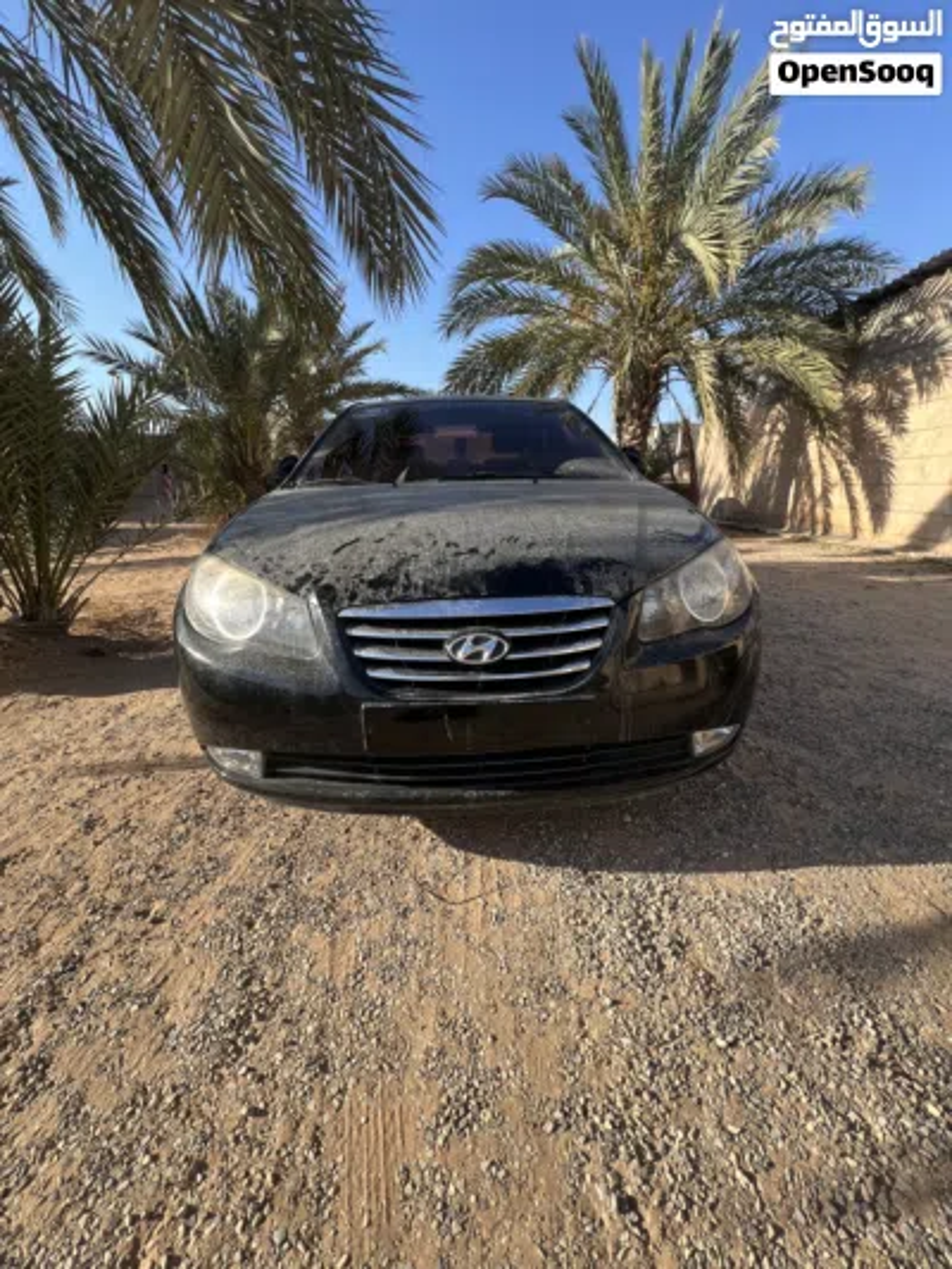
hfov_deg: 89.9
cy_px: 634
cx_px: 476
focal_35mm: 13
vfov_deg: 106.2
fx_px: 477
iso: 32
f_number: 1.8
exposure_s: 1/447
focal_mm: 1.57
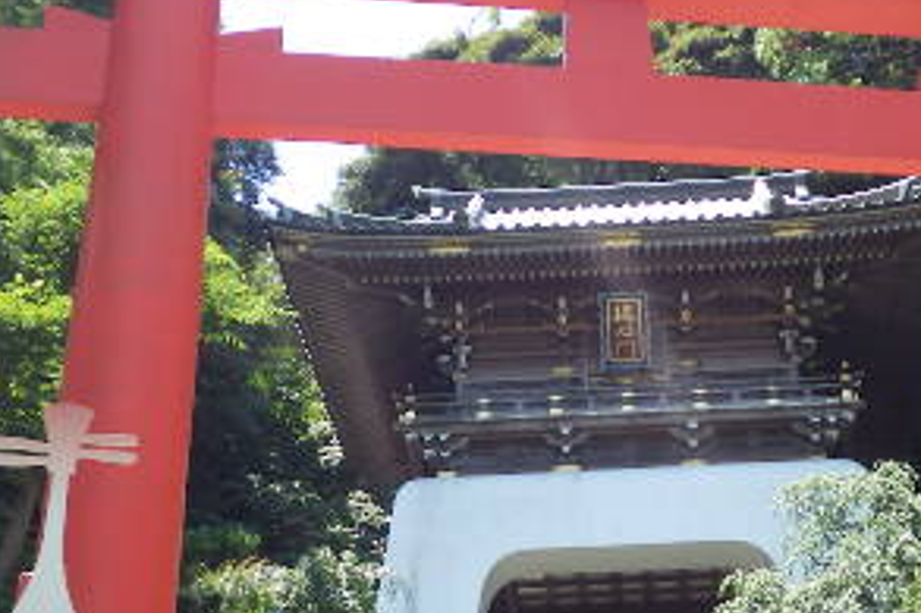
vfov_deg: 18.1
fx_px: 1918
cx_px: 547
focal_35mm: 75
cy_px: 409
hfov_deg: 27.0
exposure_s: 1/400
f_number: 3.3
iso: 125
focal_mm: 5.9
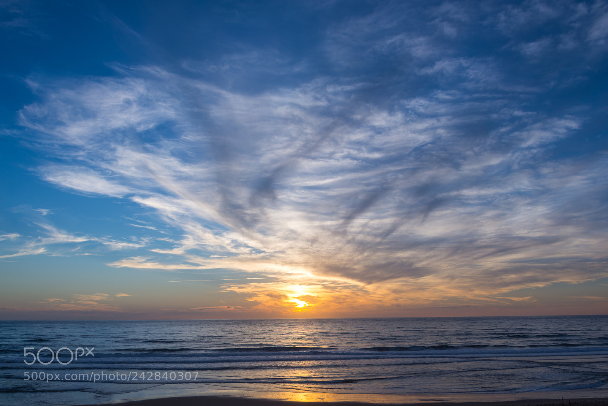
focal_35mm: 28
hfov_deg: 65.5
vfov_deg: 46.4
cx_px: 304
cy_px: 203
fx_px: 473
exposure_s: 1/200
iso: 100
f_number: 8
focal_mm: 28
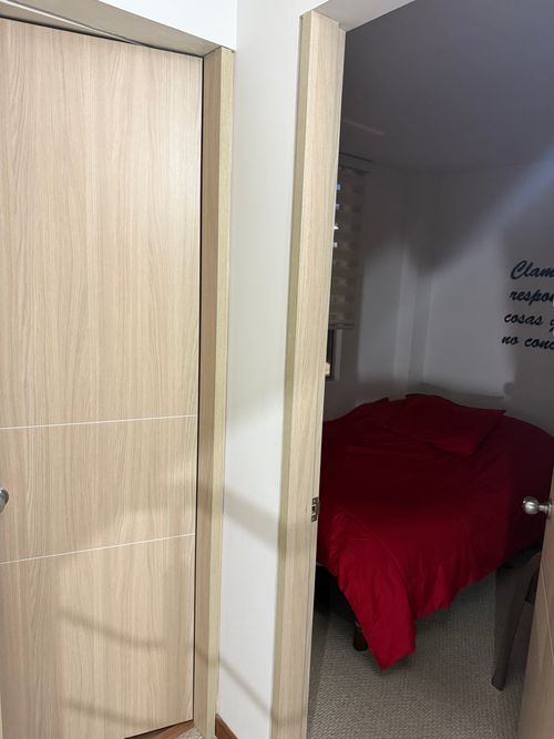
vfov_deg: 71.6
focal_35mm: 24
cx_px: 277
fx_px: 512
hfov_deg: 56.8
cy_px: 370
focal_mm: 6.76
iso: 500
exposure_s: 1/60
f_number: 1.78
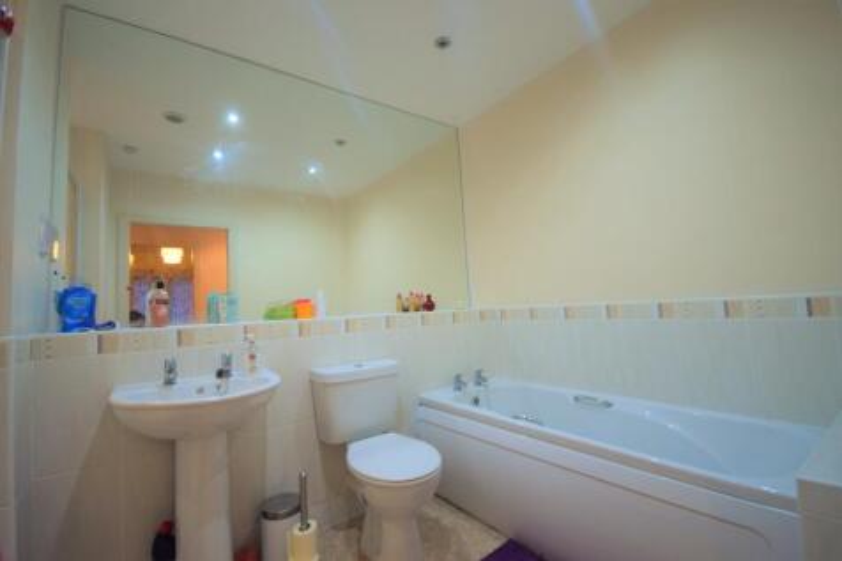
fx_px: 351
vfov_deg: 77.3
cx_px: 421
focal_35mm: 15
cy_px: 280
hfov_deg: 100.4
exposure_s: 1/60
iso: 1100
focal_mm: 10
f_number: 4
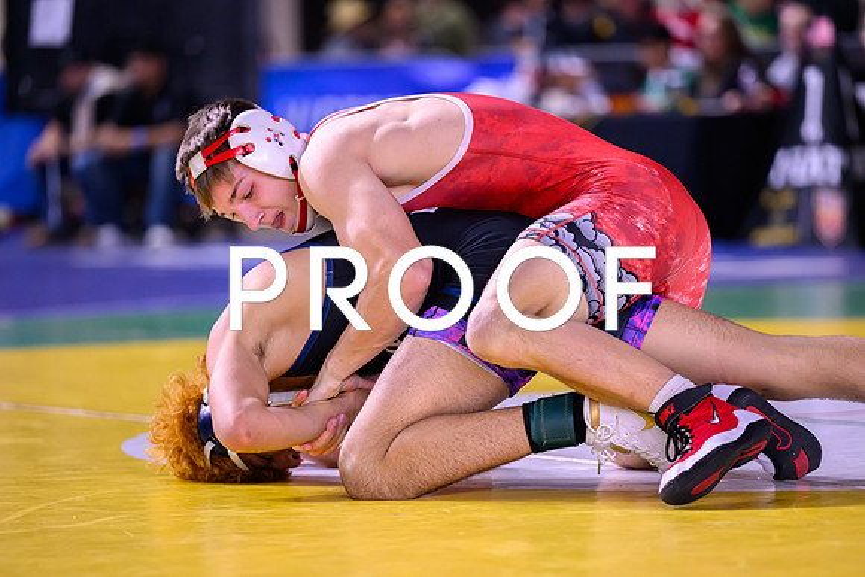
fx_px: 4337
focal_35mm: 180
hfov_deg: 11.4
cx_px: 484
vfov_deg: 7.6
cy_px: 321
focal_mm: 160
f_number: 2.8
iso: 3200
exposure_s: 1/800
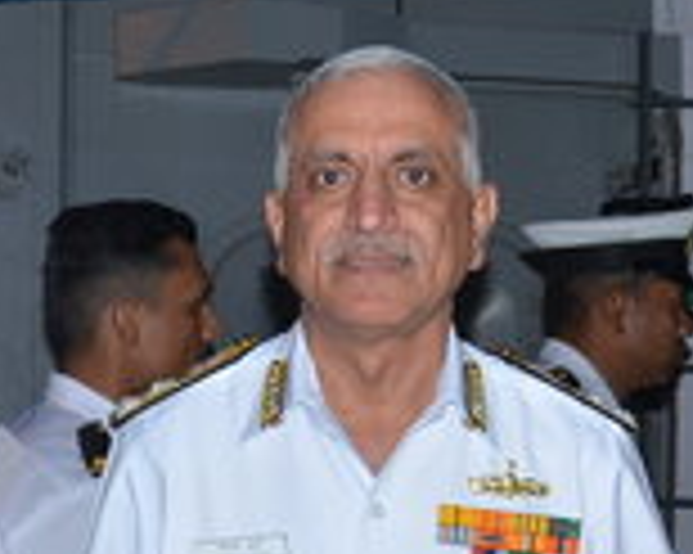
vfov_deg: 11.4
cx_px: 99
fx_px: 2749
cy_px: 513
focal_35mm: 134
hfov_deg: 14.3
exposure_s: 1/40
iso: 200
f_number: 4
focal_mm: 21
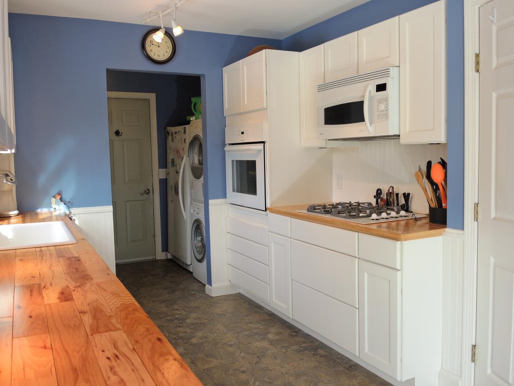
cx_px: 257
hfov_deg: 60.0
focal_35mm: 30
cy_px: 193
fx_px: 445
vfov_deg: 46.8
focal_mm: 6.5
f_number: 3.2
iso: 80
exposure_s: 1/30
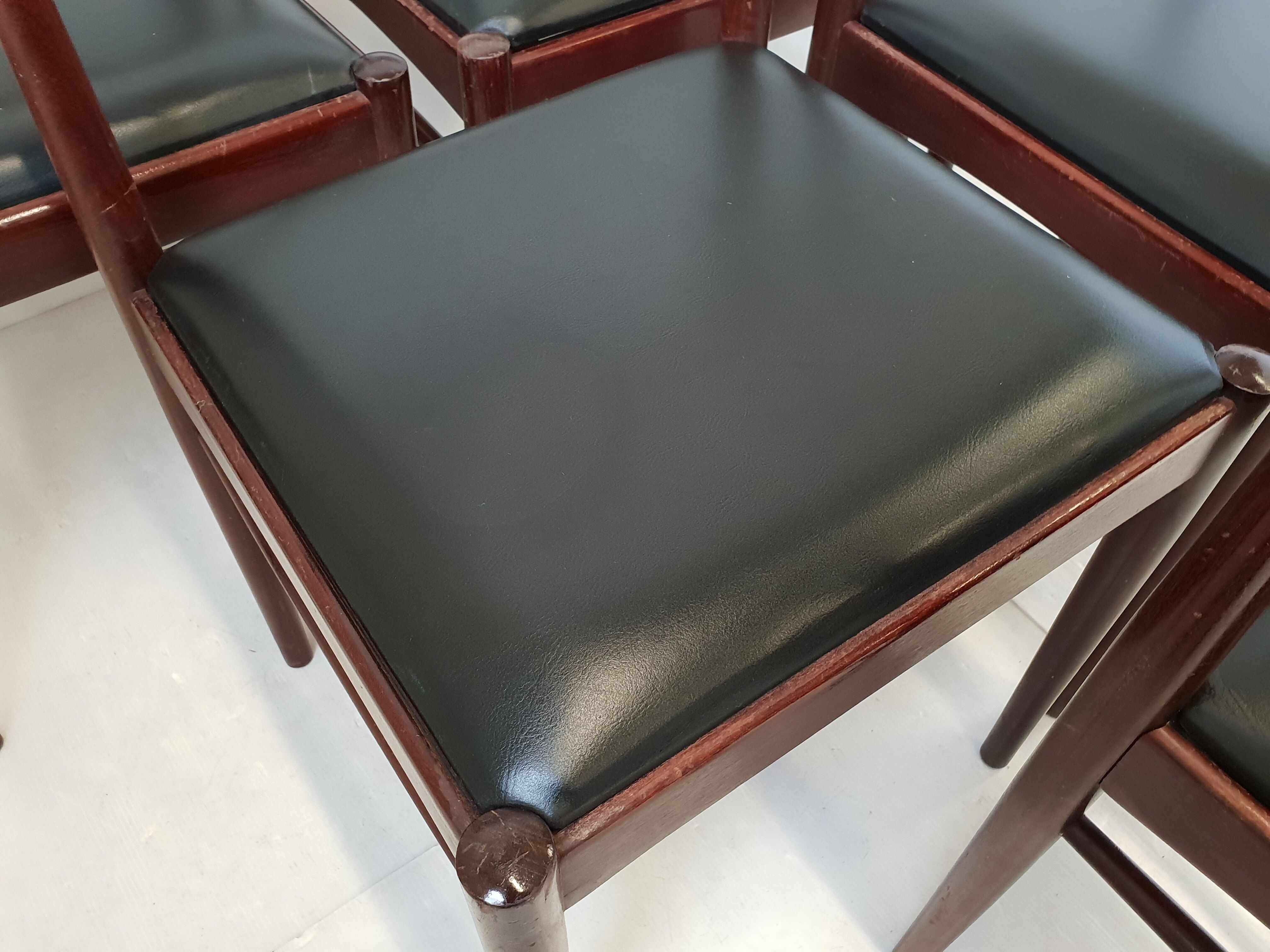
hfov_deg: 67.3
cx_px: 635
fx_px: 954
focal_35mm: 26
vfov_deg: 53.1
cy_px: 476
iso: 250
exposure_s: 1/25
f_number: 2.4
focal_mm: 4.3
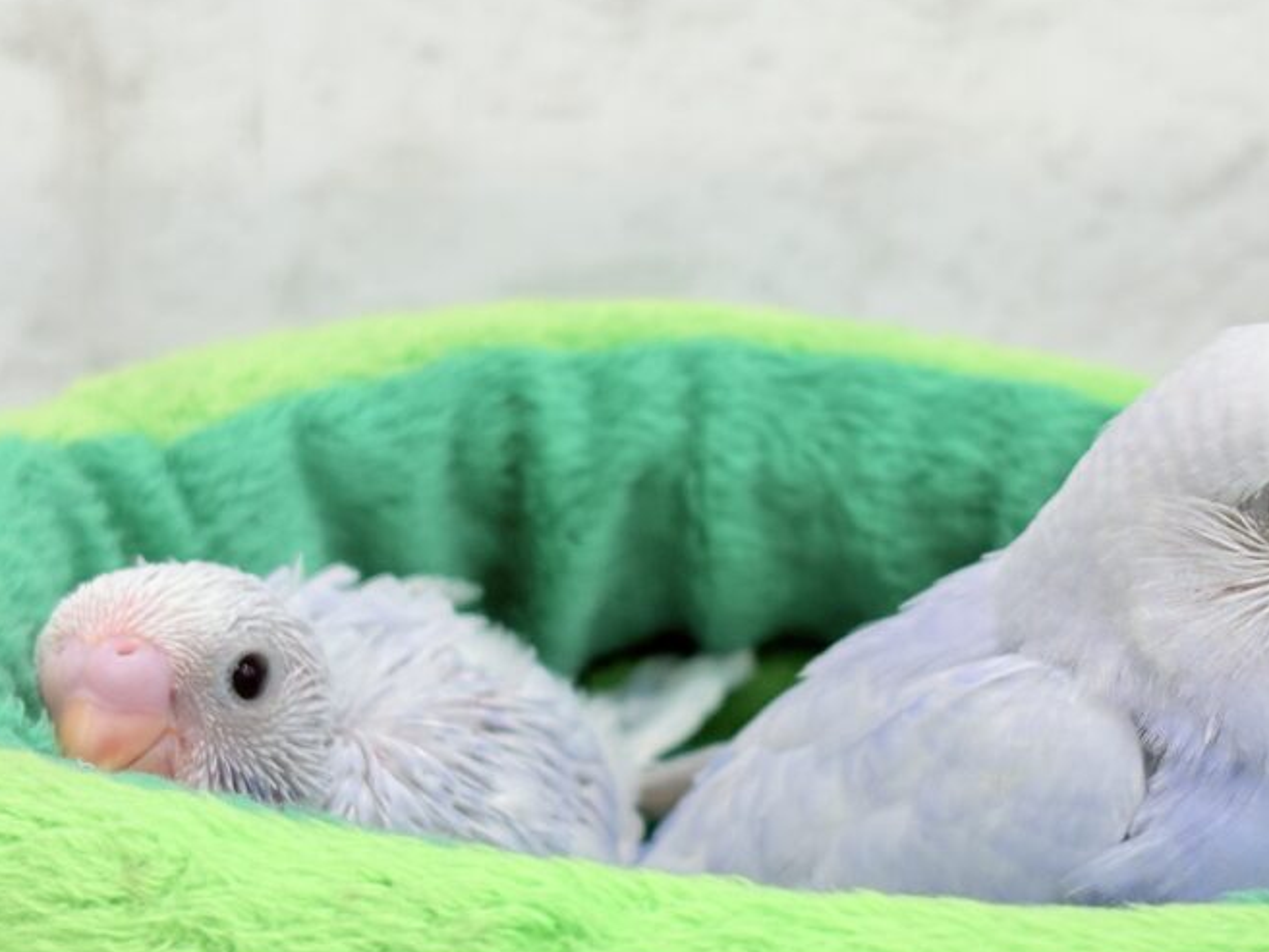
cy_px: 577
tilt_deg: -19.5
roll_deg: +1.3
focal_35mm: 95
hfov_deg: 20.6
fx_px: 3483
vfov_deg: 15.6
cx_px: 809
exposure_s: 1/50
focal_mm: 5.96
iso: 40
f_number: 1.6
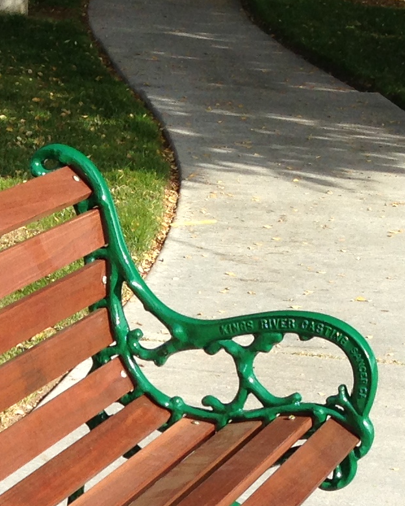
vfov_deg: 13.6
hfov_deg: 11.2
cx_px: -87
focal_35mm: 135
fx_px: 2023
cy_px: 689
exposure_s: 1/786
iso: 50
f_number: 2.4
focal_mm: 4.13
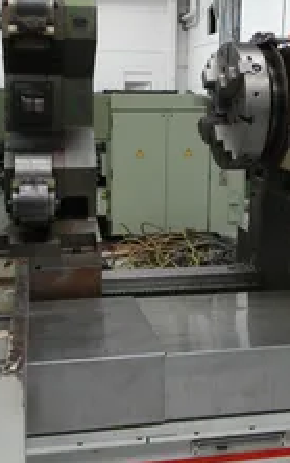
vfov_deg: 44.9
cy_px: 177
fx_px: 556
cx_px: 144
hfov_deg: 29.2
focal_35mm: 44
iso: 200
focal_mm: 4.1
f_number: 2.8
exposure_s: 1/45
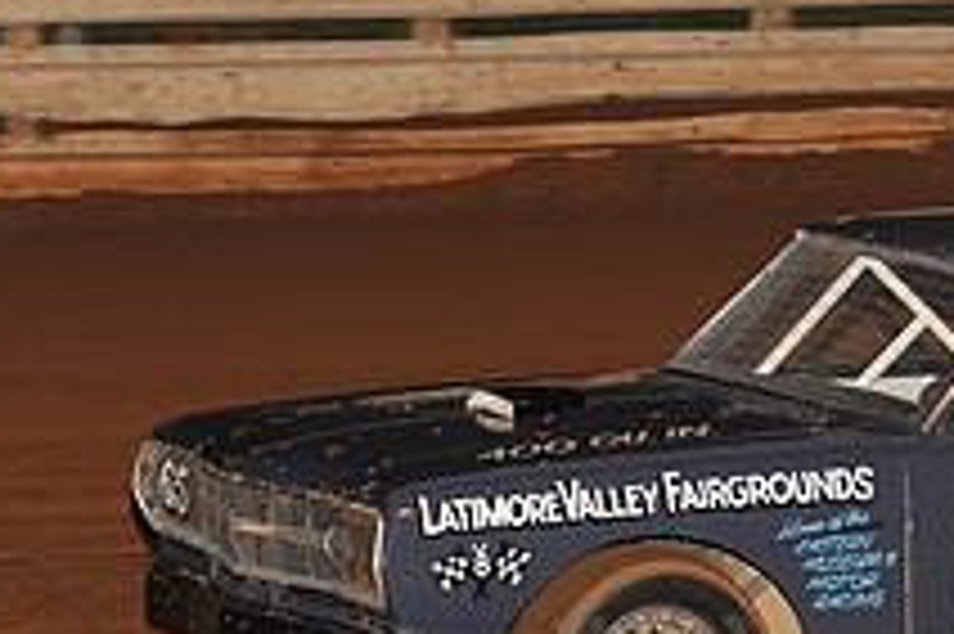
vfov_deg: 5.0
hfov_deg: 7.5
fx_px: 7255
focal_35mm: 274
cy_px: 441
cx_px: 1098
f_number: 6.3
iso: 800
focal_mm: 100
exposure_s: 1/320
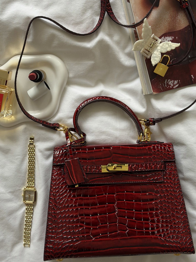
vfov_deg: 30.2
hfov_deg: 22.9
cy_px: 109
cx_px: 90
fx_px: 483
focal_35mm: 64
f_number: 1.78
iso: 160
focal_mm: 6.76
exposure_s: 1/60
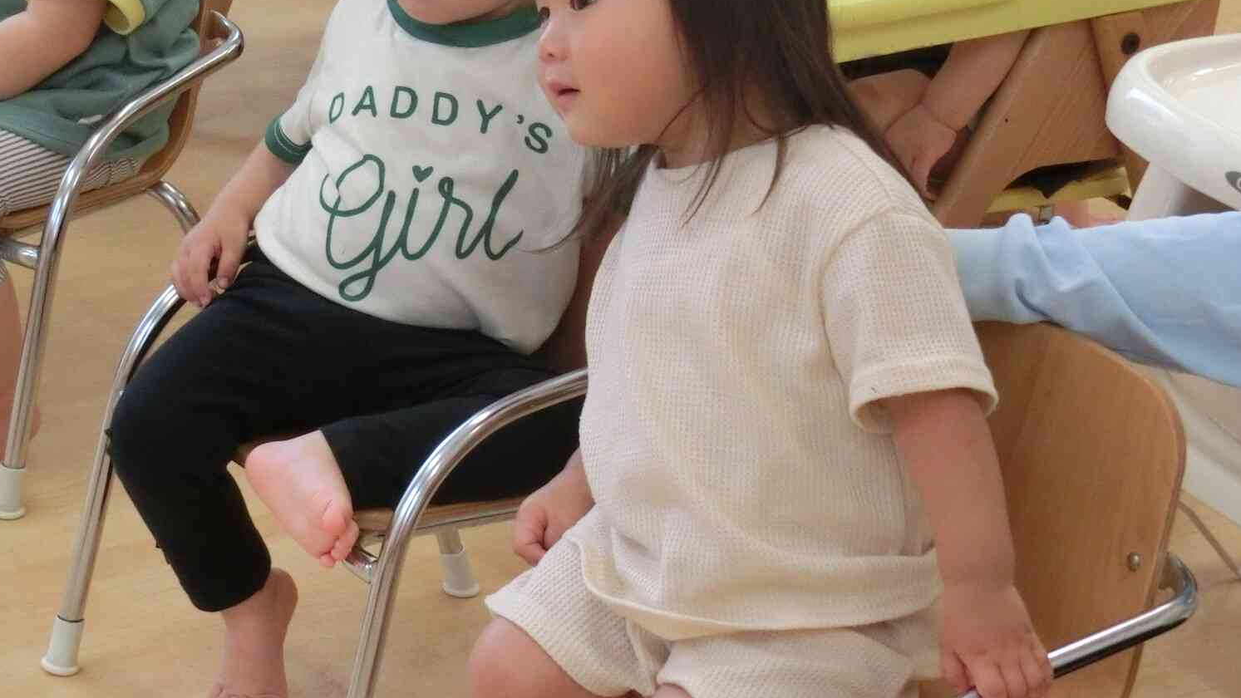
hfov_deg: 15.4
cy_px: 87
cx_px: 492
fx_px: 4574
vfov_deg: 8.7
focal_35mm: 139
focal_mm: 16.5
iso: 640
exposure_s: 1/100
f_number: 5.6
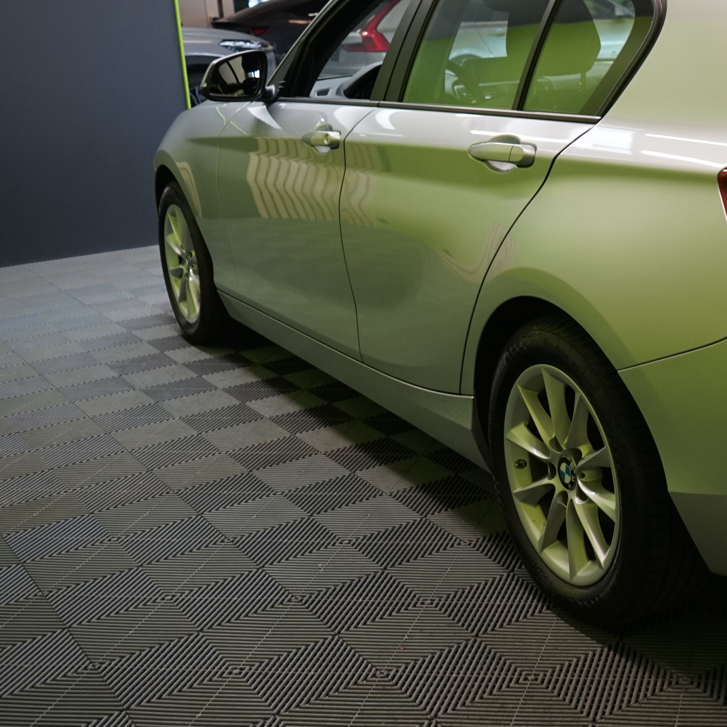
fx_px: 1259
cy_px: 264
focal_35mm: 53
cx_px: 696
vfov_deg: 32.0
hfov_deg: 30.3
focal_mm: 29
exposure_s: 1/40
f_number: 5.6
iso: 1250
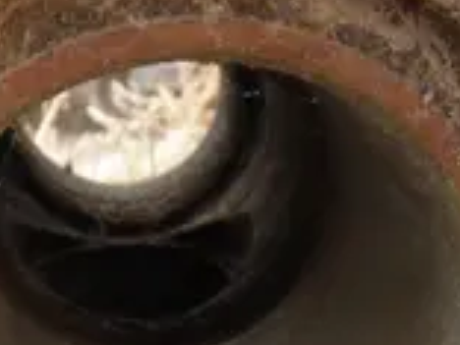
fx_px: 957
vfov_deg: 19.5
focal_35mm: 72
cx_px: 289
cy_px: 383
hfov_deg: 26.9
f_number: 3
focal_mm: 5
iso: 64
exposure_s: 1/50
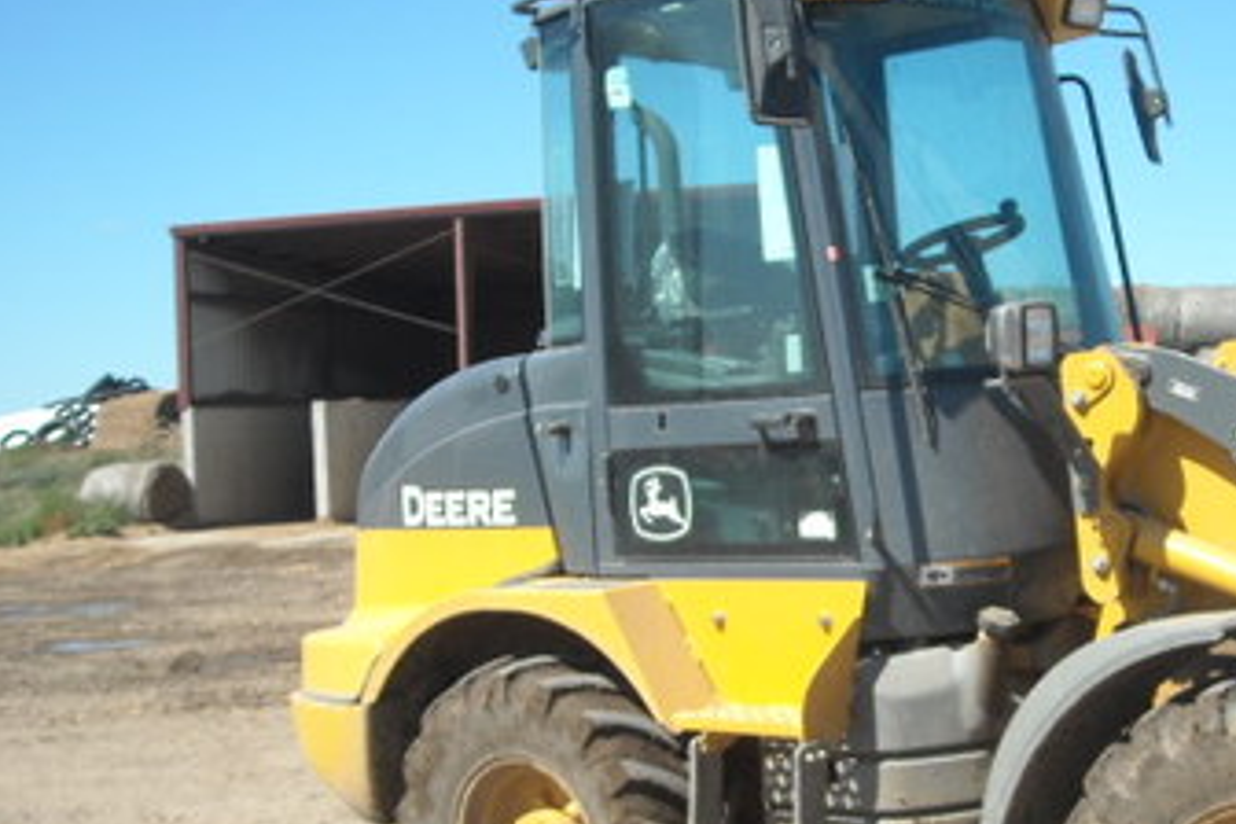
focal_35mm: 59
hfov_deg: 33.6
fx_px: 2026
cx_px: 846
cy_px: 522
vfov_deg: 22.9
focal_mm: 5.7
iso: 64
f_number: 5.6
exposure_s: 1/184
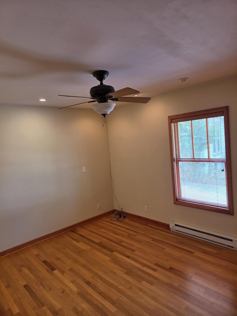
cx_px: 118
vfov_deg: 73.9
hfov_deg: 58.9
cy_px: 158
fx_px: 210
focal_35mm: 23
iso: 100
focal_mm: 5.4
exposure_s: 1/120
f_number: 1.8
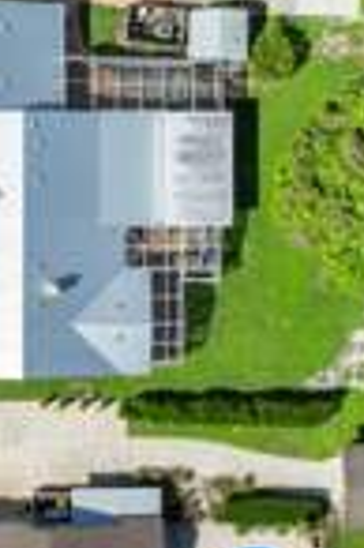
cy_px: 201
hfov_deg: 16.4
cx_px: 53
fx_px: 1247
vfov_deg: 24.7
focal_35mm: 82
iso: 220
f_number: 2.8
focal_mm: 12.29
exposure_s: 1/4000
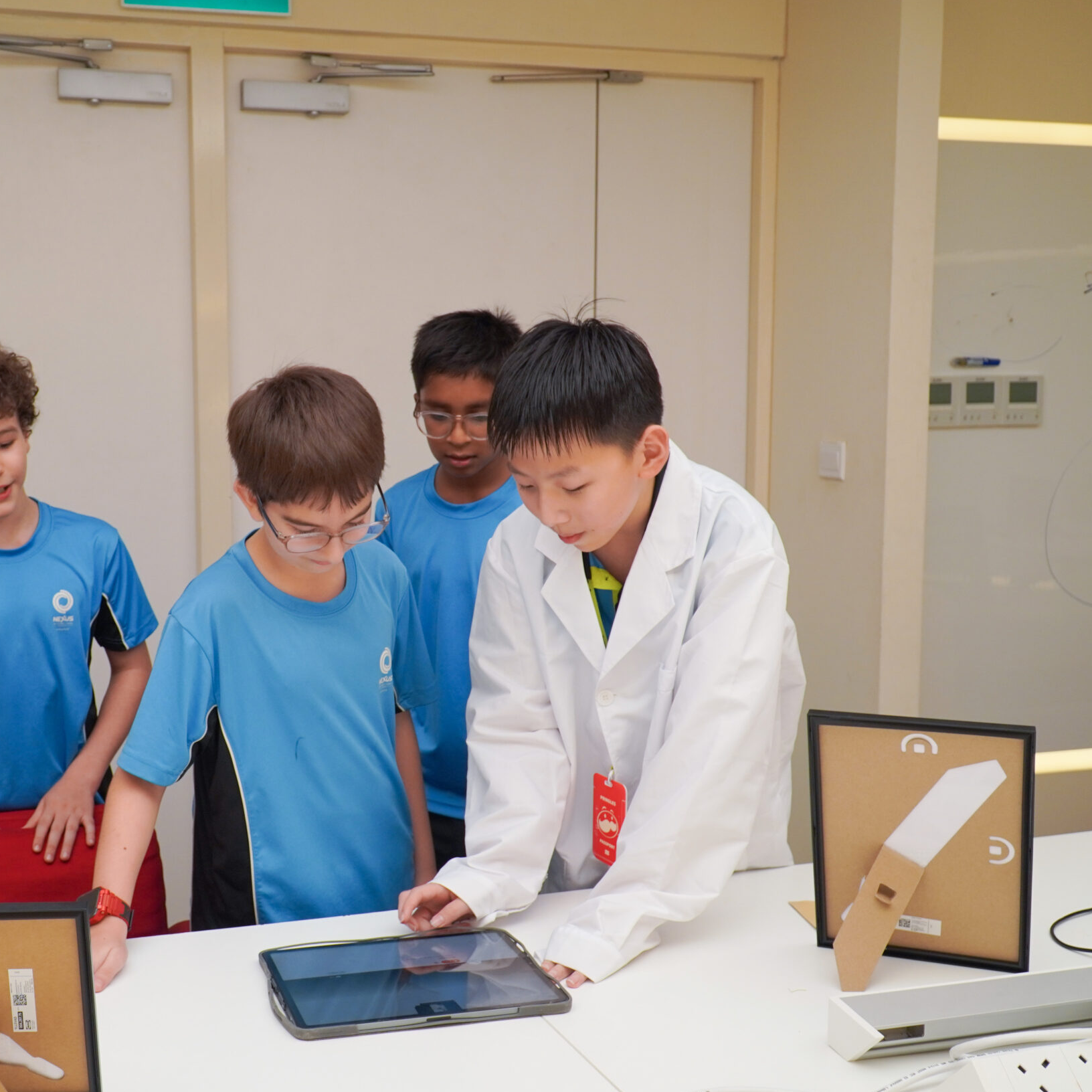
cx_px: 343
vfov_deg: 41.9
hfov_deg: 41.2
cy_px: 546
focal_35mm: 40
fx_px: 1428
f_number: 4
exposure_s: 1/160
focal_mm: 20
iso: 320
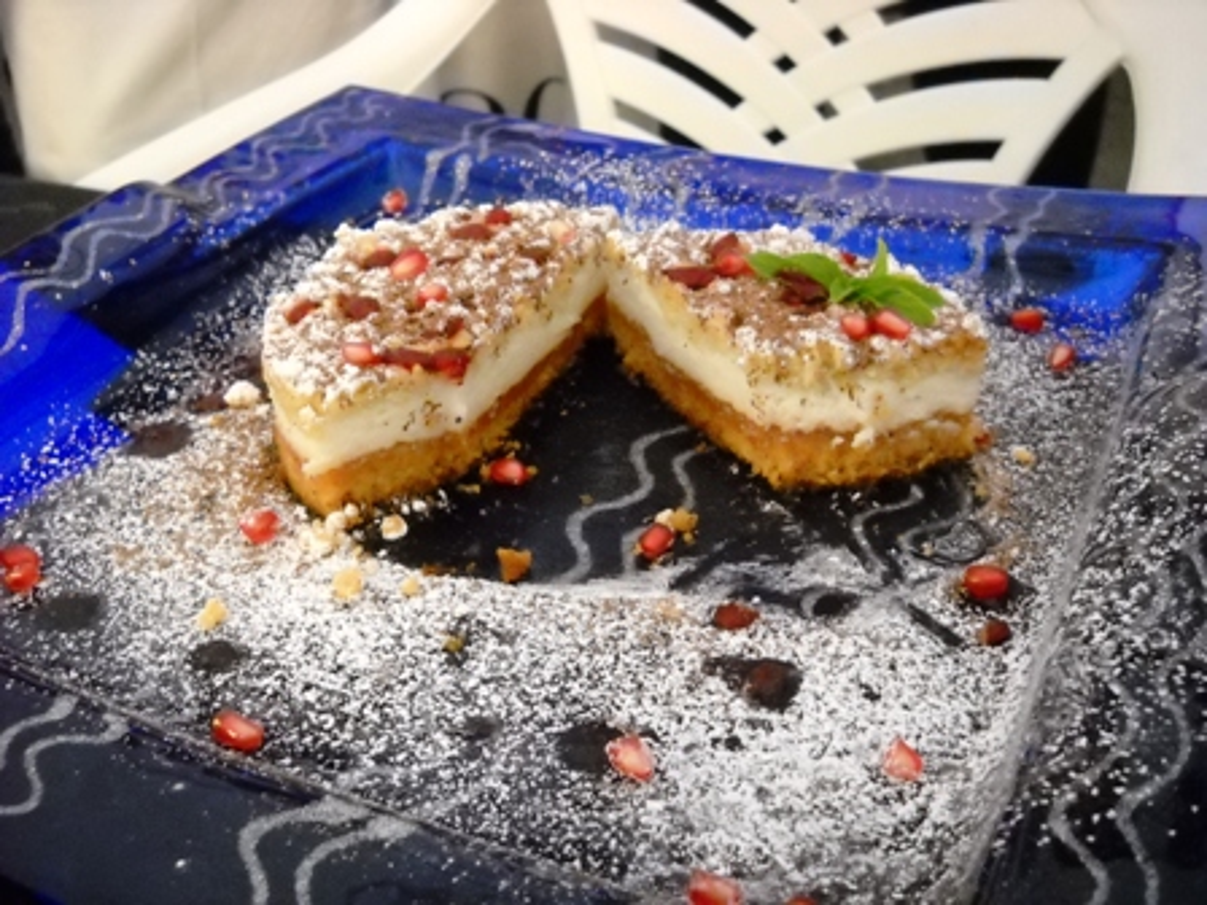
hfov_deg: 45.8
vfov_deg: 35.1
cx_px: 604
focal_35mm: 41
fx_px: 1430
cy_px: 452
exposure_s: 1/35
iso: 800
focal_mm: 6.72
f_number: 3.1
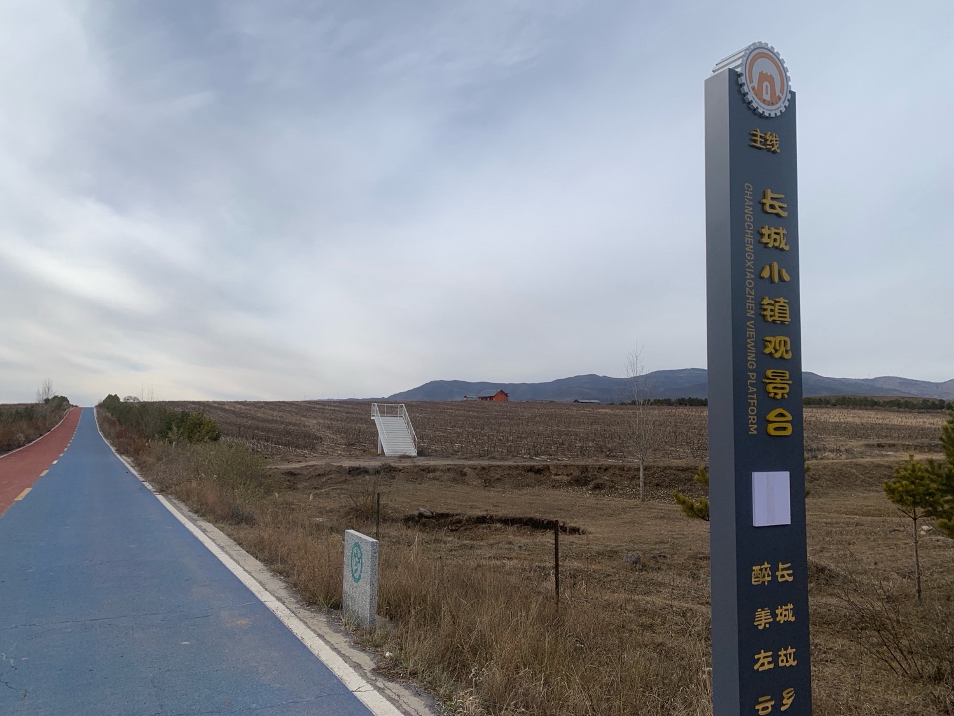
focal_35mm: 26
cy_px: 358
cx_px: 477
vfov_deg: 53.1
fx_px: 717
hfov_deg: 67.3
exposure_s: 1/3521
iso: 25
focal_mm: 4.25
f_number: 1.8
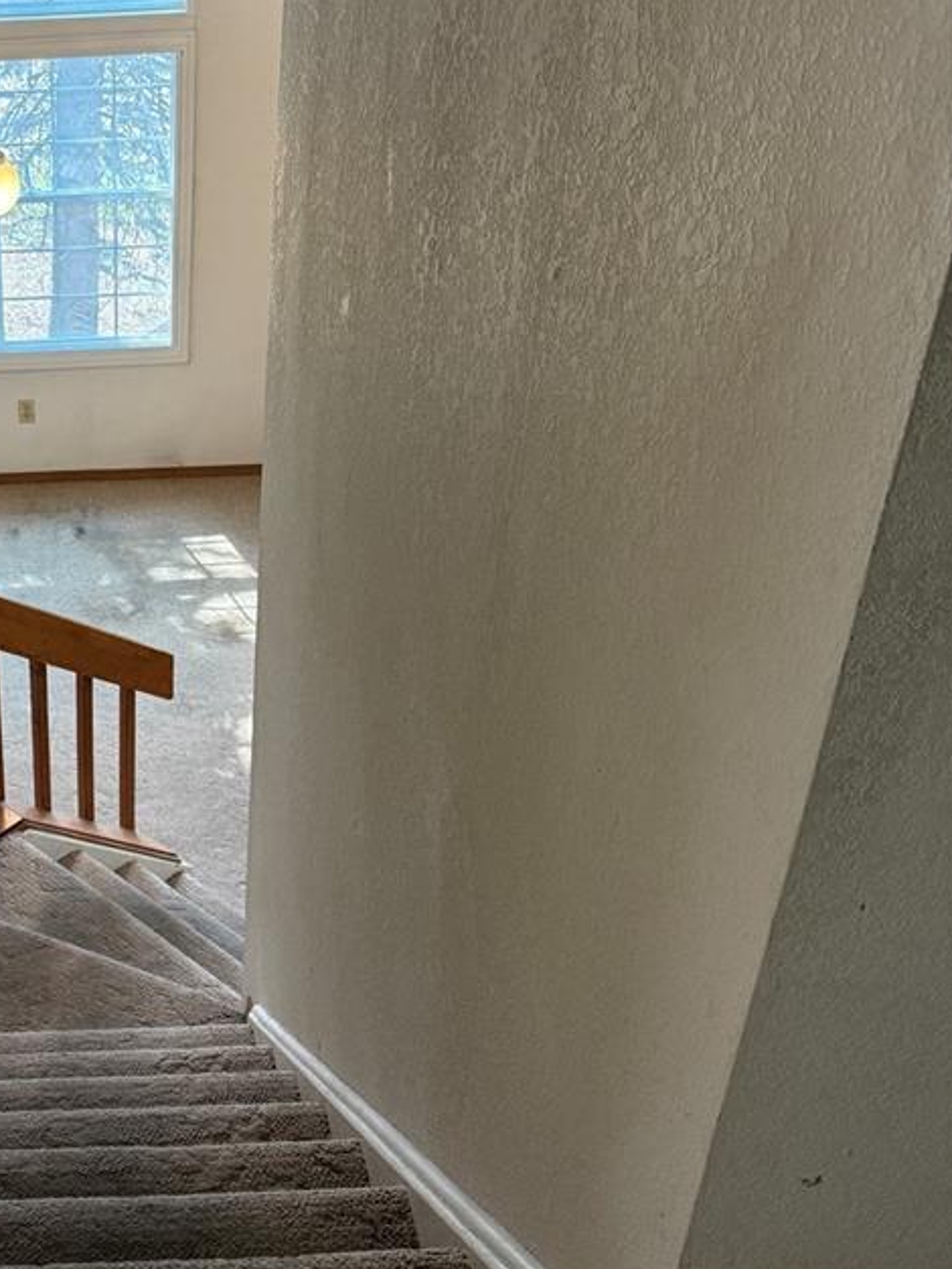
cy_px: 497
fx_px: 1686
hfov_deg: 29.8
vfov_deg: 41.0
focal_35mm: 46
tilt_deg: -29.7
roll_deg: +1.7
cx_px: 45
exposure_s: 1/120
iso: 400
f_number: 1.78
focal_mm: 6.76
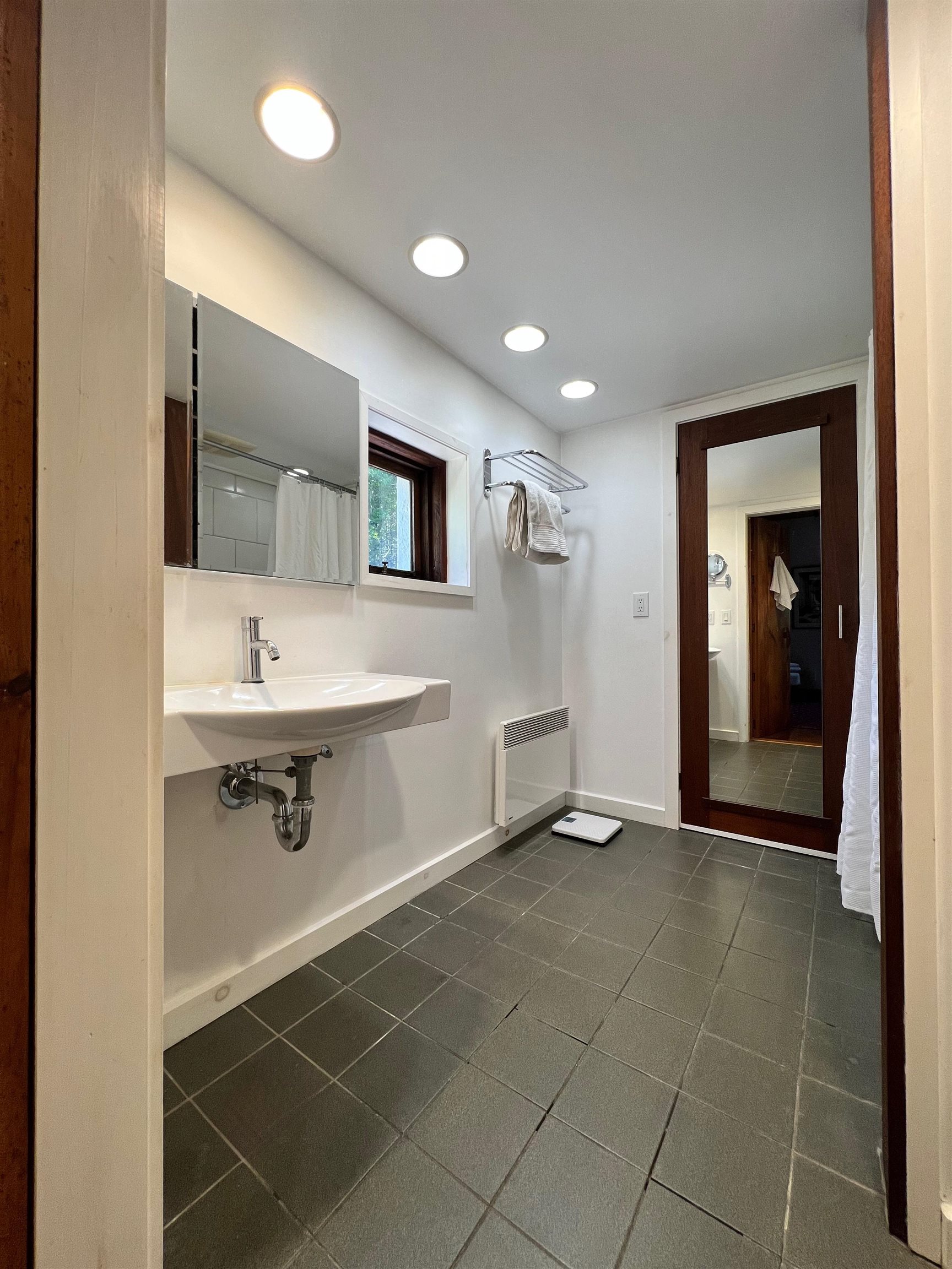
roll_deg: -0.4
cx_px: 476
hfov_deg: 89.9
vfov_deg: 106.2
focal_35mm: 13
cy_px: 634
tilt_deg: +0.6
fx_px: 477
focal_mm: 1.57
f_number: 1.8
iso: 80
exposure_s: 1/120
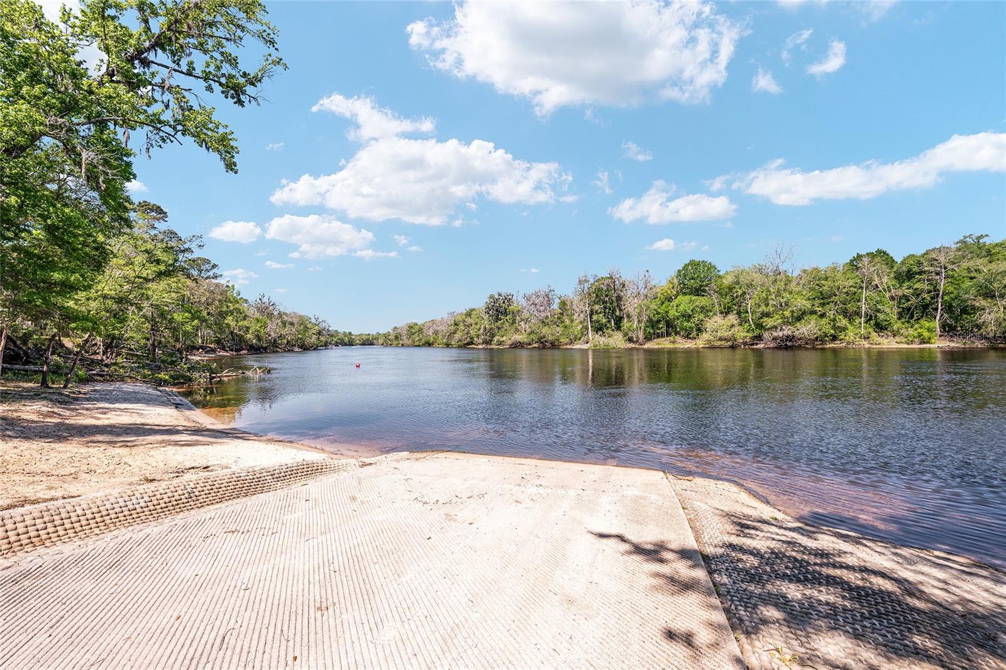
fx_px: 391
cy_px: 335
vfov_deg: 81.2
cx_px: 503
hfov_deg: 104.3
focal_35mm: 14
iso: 400
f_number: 7.1
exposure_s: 1/800
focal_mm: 14
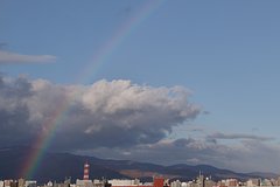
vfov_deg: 20.0
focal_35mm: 67
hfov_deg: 28.2
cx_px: 280
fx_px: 522
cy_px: 29
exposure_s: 1/100
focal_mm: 21
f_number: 9
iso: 100
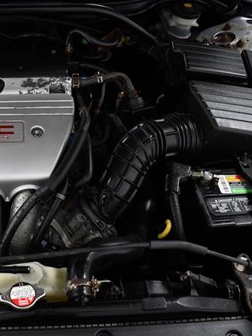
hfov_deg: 32.0
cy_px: 156
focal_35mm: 43
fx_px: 417
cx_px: 25
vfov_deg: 43.8
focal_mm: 18
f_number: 4.5
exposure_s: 1/500
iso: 2500
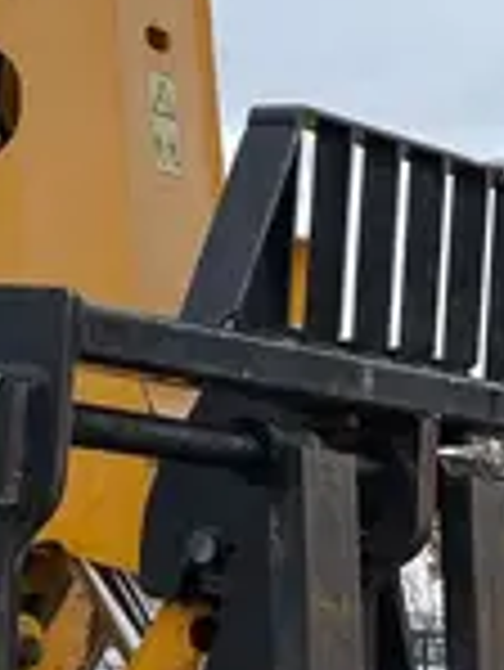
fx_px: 2481
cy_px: 245
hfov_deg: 10.1
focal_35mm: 128
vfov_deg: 15.4
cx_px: -711
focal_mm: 4.2
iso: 32
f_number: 1.6
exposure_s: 1/1511
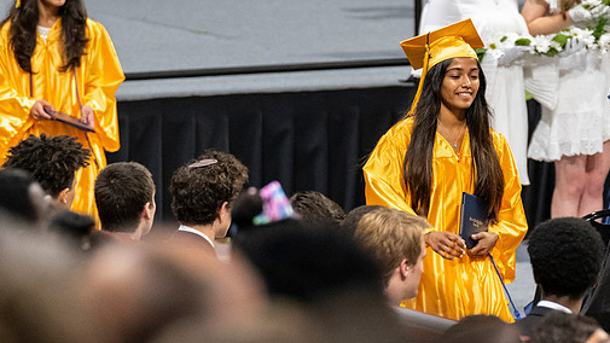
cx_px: 439
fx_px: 7877
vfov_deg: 2.5
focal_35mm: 487
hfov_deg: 4.4
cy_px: 184
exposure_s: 1/200
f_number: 4
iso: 2000
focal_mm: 200
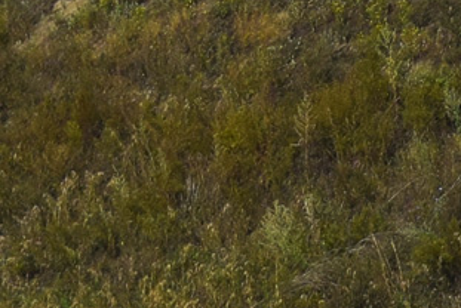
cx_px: 688
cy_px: 401
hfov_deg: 6.4
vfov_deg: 4.3
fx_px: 4075
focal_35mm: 318
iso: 100
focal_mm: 55
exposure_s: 1/1000
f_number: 5.6
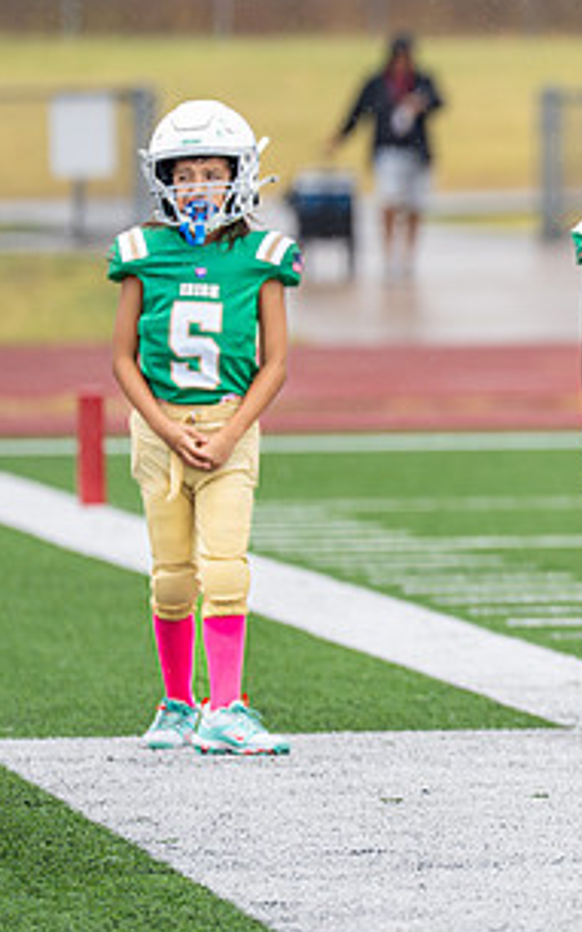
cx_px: 845
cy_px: 380
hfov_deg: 2.6
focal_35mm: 507
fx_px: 12879
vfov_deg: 4.1
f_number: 2.8
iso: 320
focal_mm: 200
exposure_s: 1/1000
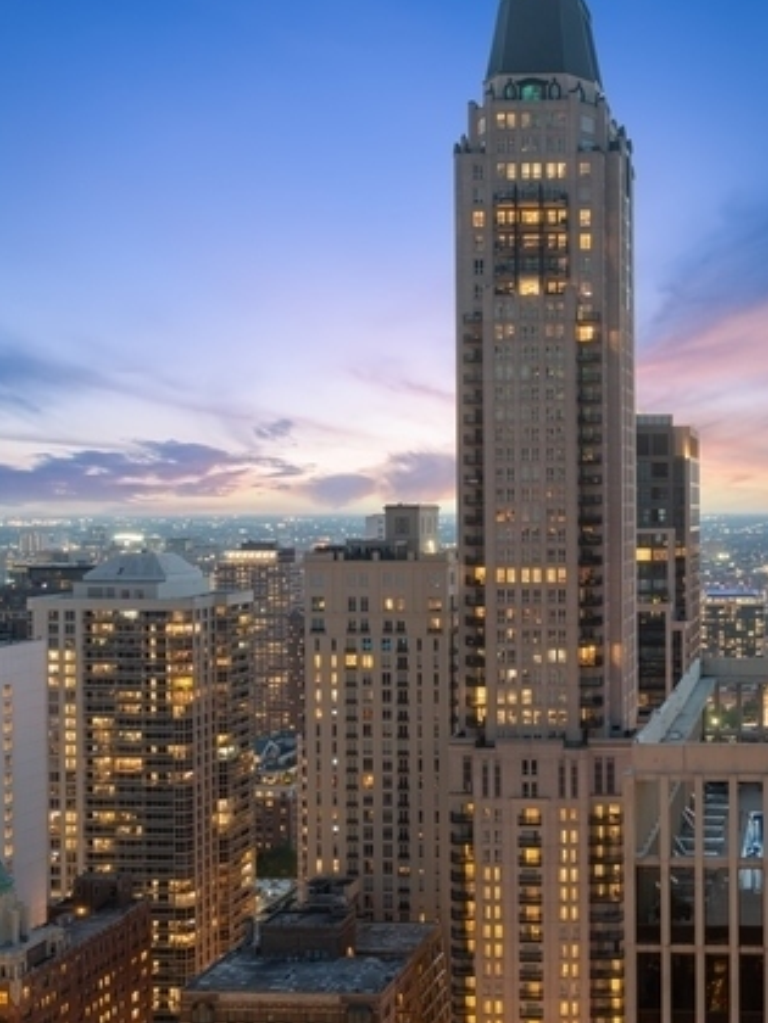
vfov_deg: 42.9
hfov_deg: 32.9
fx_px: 1302
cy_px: 473
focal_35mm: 44
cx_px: 388
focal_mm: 40
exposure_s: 8
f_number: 9
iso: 320
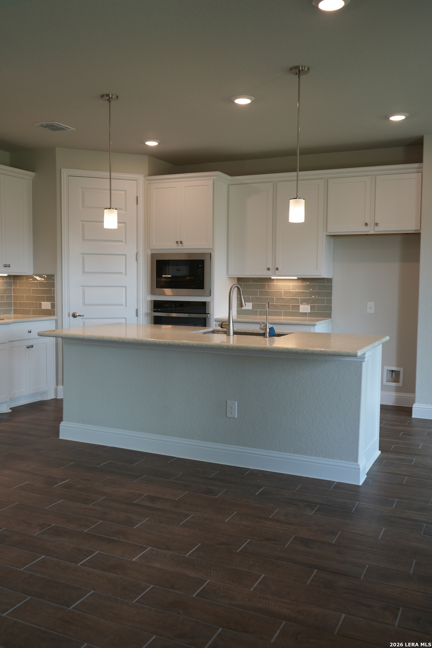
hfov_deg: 41.1
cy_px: 324
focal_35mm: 32
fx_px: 576
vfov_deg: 58.7
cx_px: 216
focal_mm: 32
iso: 640
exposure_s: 1/160
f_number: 4
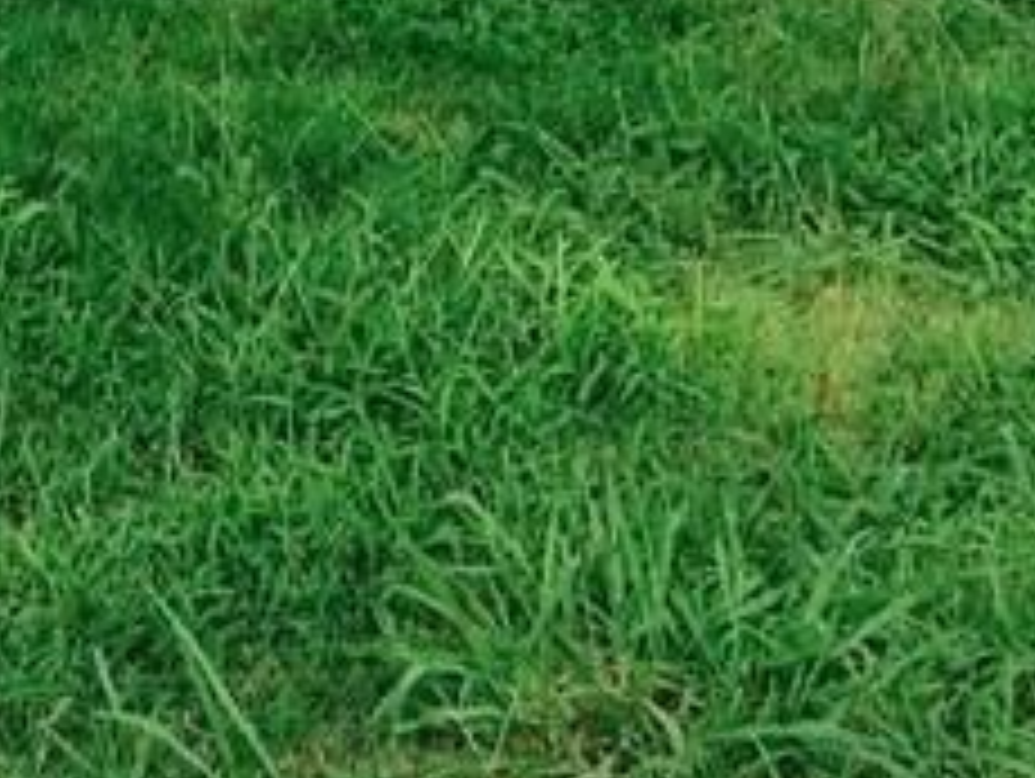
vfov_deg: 10.3
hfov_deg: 14.3
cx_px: -518
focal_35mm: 129
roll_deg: +0.3
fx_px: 3861
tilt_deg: -0.7
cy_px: -922
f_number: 2.2
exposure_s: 1/1282
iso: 32
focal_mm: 4.15
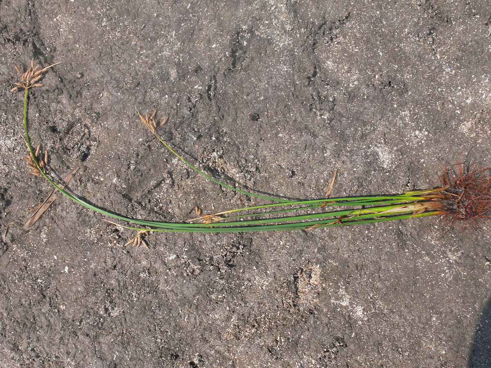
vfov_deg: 40.7
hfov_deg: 52.6
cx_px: 246
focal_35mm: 35
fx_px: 496
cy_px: 184
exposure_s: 1/125
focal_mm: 7.4
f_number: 11
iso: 100
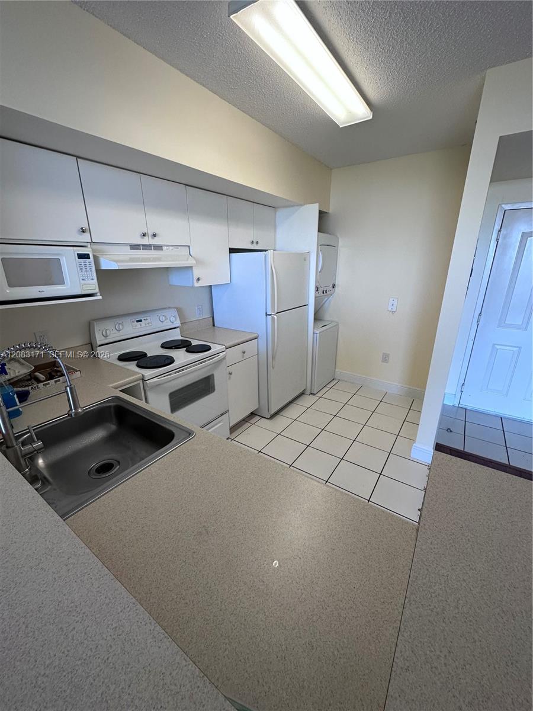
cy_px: 356
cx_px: 266
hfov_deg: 85.7
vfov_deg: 102.1
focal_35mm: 14
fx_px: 287
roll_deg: +0.7
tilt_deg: -20.1
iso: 160
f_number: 2.2
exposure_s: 1/120
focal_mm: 2.22
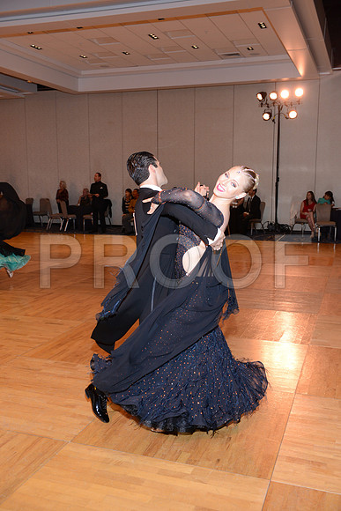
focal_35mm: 38
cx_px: 170
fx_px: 540
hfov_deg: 35.1
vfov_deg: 50.7
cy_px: 256
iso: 1000
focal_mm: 38
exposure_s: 1/250
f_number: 5.6
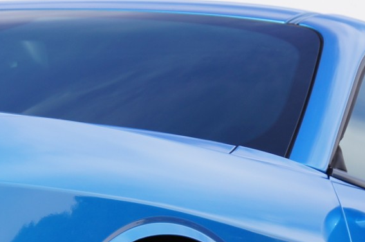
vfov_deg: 3.6
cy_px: 367
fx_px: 3853
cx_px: 210
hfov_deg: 5.4
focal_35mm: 381
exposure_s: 1/160
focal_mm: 75
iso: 100
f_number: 8
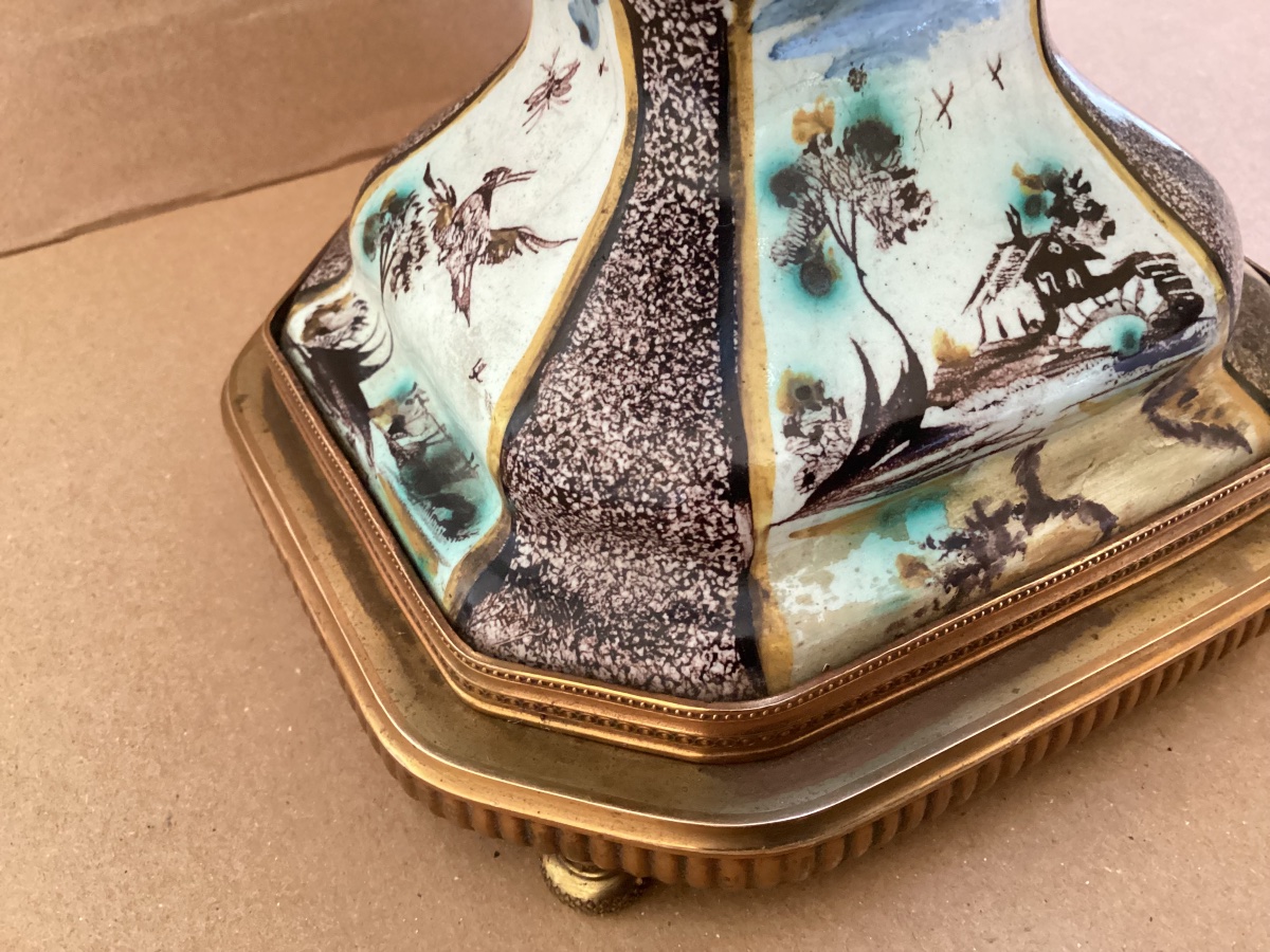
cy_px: 476
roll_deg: +0.0
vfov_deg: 45.4
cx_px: 635
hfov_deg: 58.4
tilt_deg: -42.9
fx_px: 1137
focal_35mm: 31
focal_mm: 3.3
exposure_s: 1/17
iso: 640
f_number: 2.4
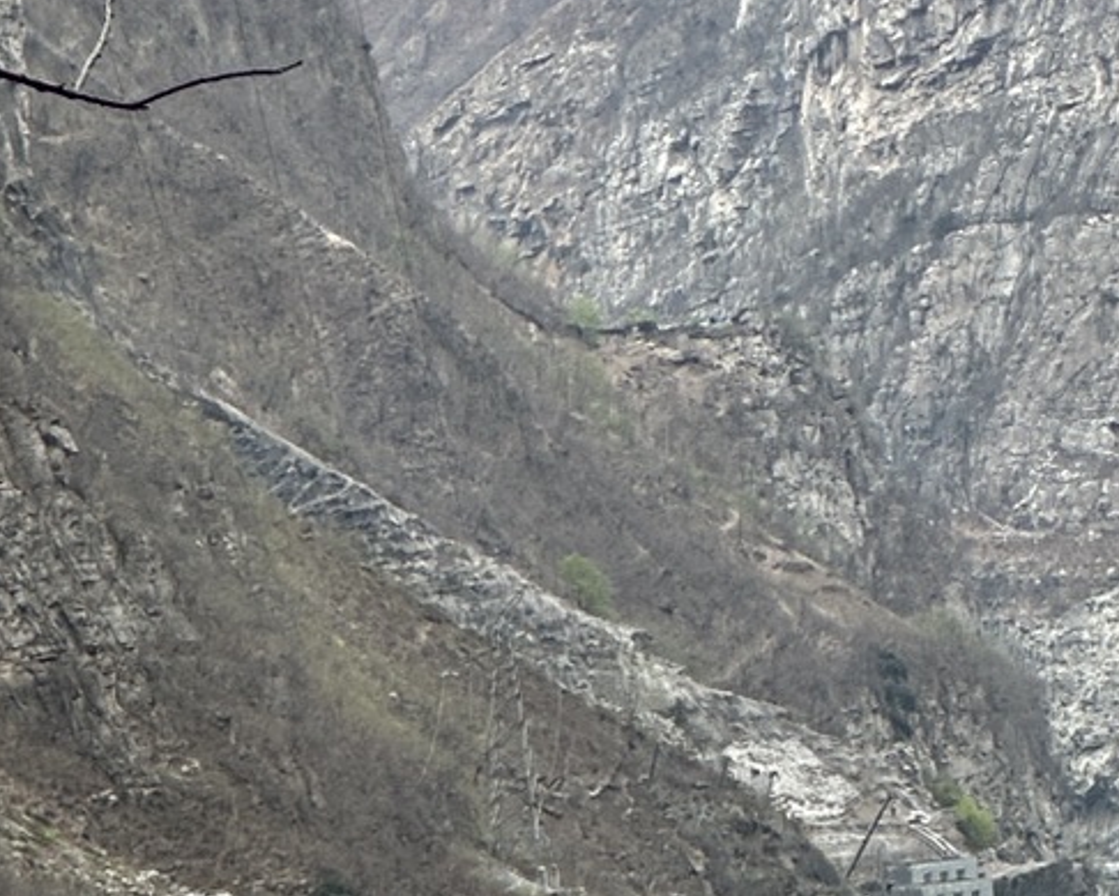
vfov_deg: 5.0
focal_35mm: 309
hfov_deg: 6.2
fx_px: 10236
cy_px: 997
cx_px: 1022
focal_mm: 9
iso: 32
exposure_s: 1/204
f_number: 2.8
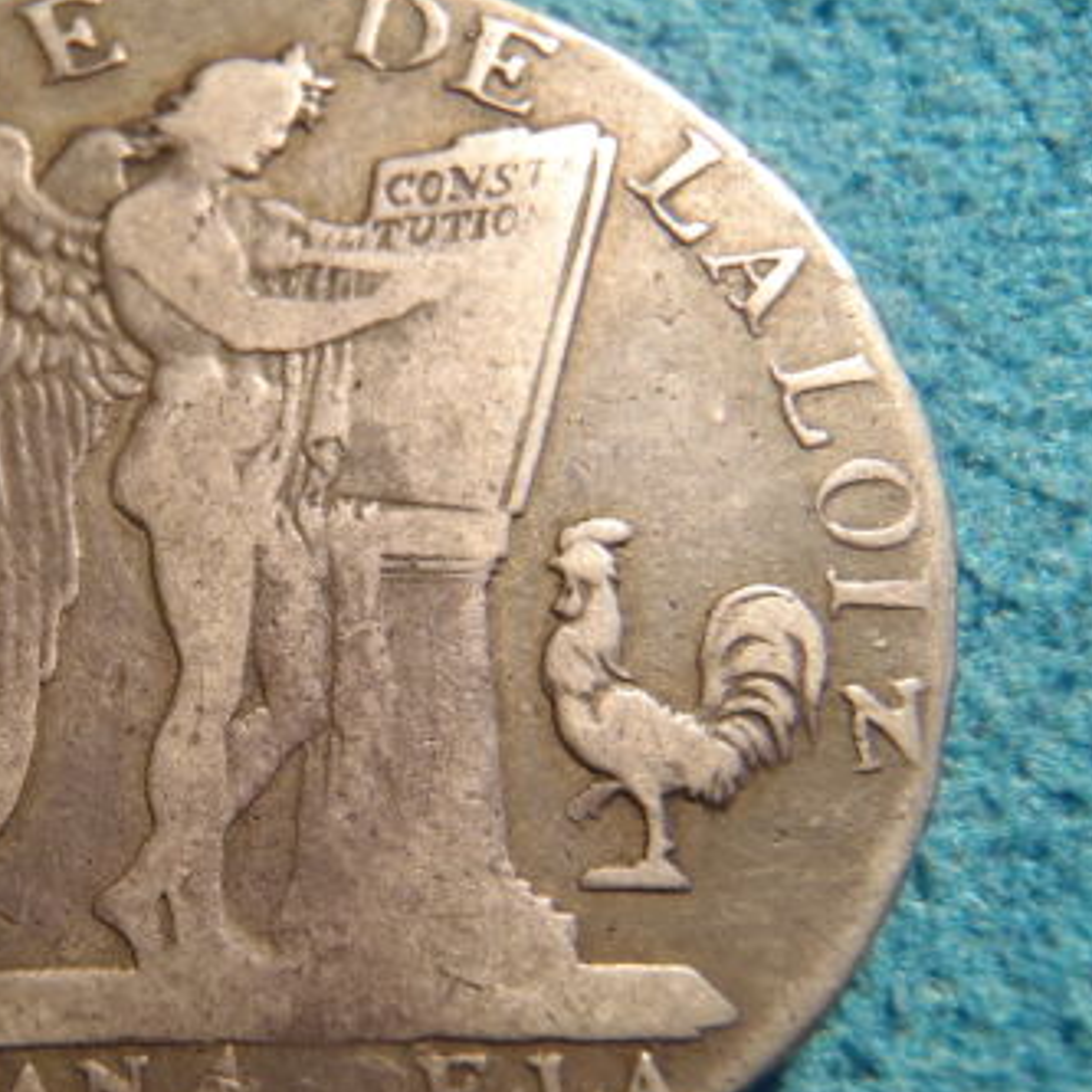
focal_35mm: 59
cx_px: 210
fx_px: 2106
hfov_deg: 28.4
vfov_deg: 29.0
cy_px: 613
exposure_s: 1/30
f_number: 4.7
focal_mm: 6.64
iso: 200
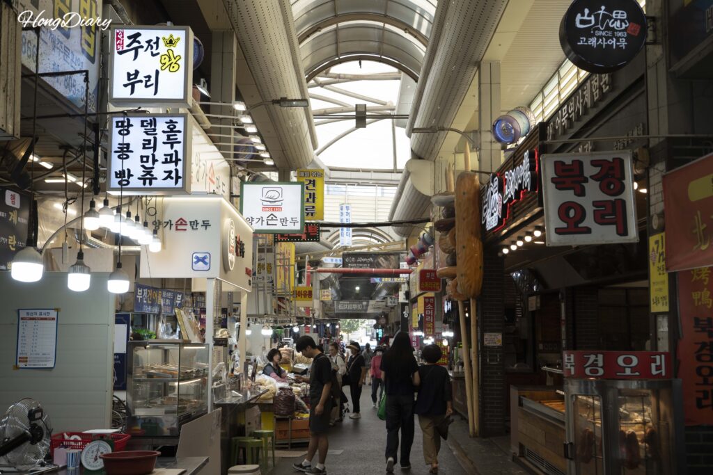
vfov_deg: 33.4
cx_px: 356
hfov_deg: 48.5
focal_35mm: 40
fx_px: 792
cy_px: 238
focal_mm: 40
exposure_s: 1/60
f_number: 5
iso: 125
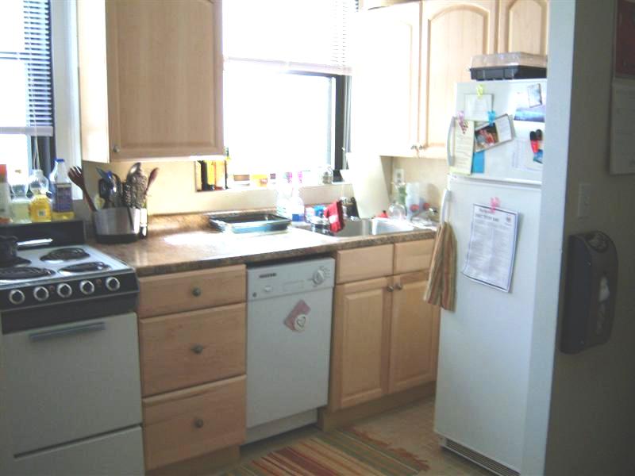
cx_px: 318
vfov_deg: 39.7
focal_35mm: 36
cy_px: 238
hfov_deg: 51.4
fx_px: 660
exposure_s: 1/20
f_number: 2.8
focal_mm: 7.5
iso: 160
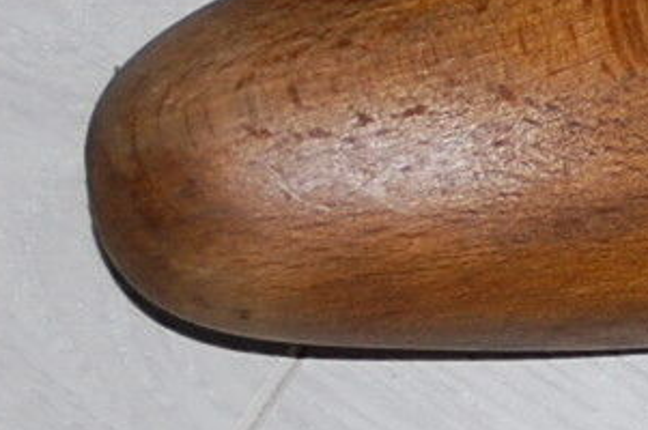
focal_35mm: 390
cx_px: 1419
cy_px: 138
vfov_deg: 3.5
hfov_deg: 5.2
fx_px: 7012
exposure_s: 1/60
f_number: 5
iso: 400
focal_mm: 52
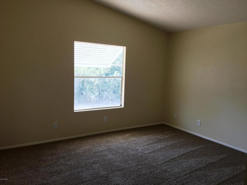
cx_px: 124
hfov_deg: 61.7
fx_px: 207
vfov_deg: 48.2
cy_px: 92
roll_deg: -2.5
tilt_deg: -6.5
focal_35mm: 29
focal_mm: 4.15
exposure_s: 1/60
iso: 25
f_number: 2.2
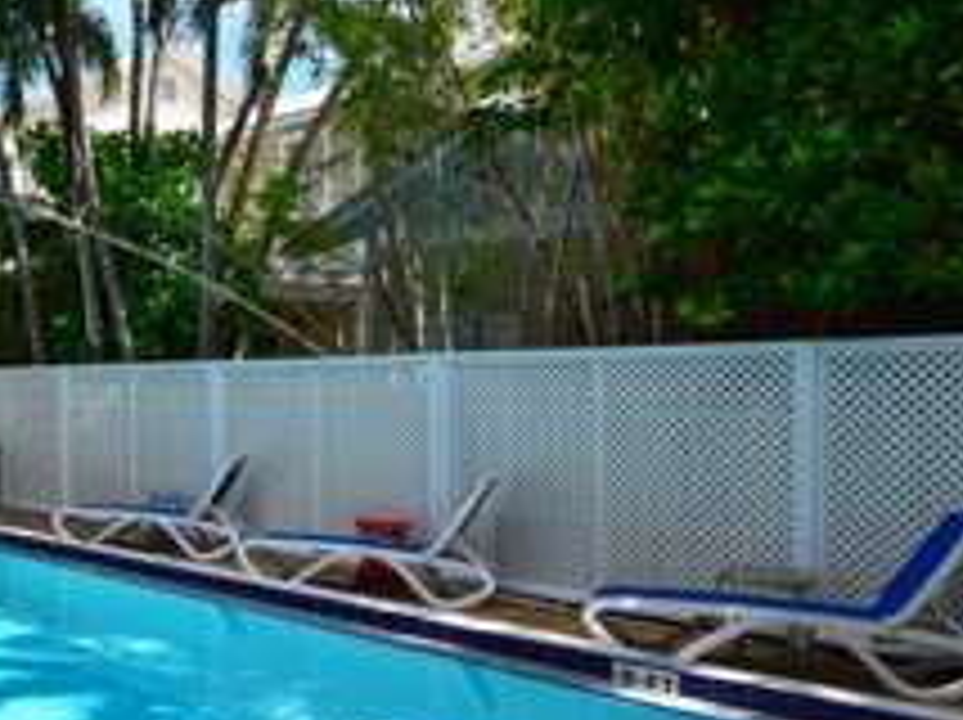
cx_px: -112
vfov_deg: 35.0
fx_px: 1139
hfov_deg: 37.7
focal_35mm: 41
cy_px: 416
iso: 400
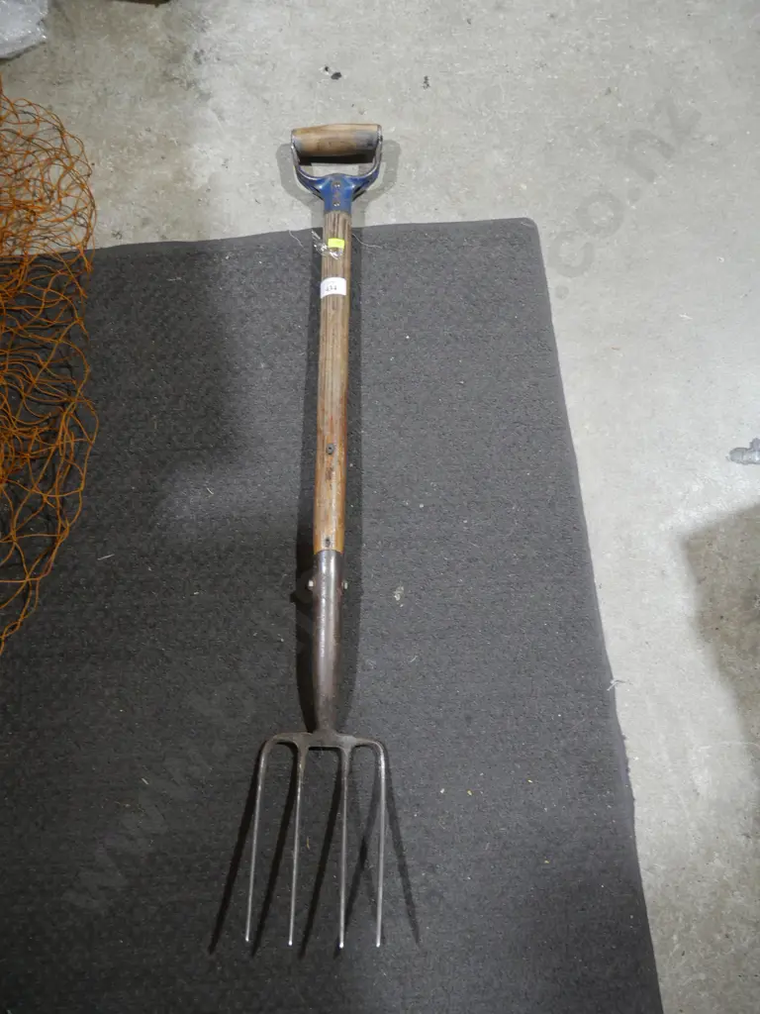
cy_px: 507
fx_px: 937
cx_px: 380
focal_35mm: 32
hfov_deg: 44.2
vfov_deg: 56.8
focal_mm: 16
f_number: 3.6
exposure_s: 1/60
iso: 500
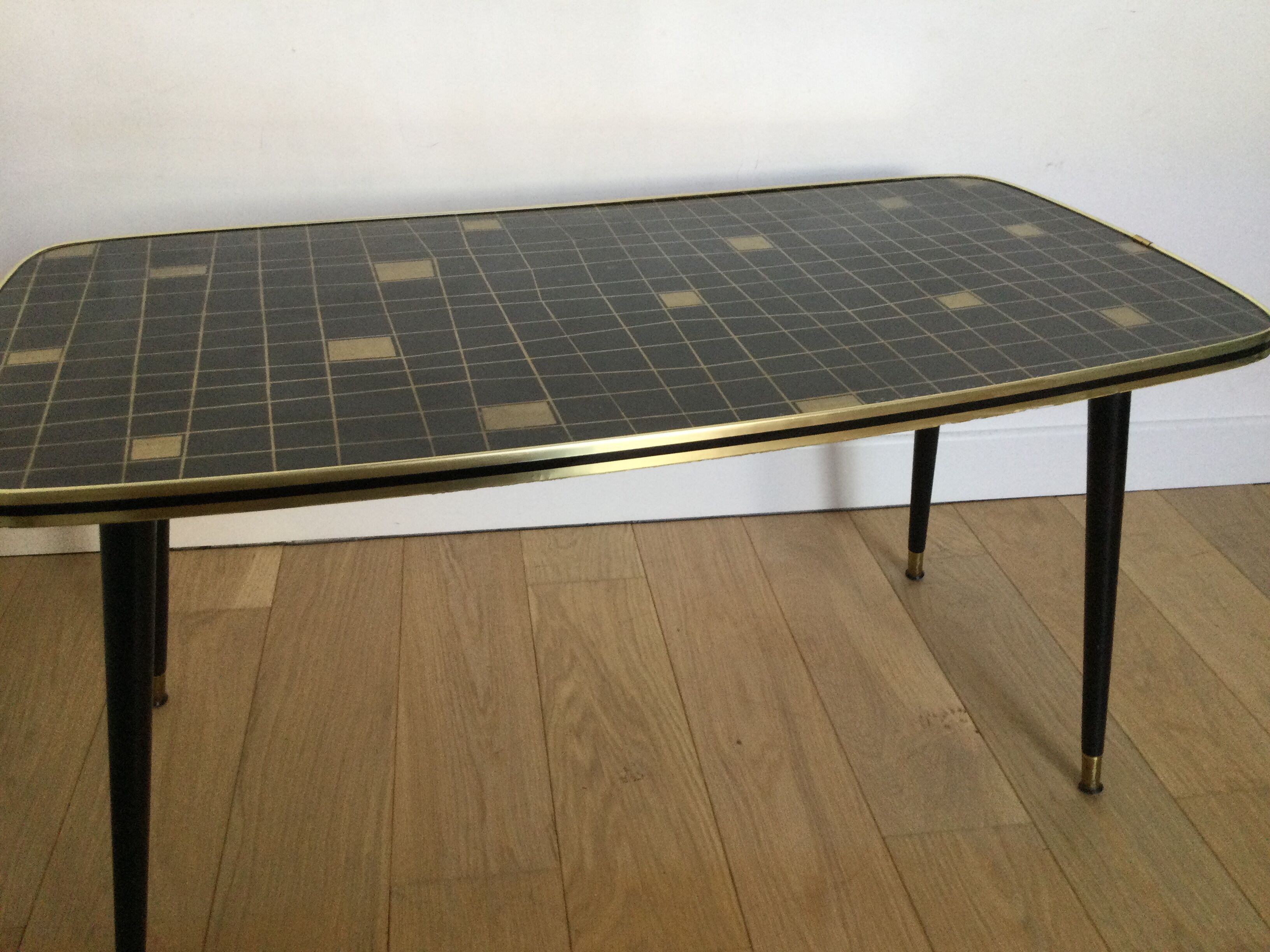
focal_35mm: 31
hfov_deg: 58.4
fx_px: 1137
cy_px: 476
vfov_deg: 45.4
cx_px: 635
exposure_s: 1/33
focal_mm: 3.3
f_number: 2.4
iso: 40
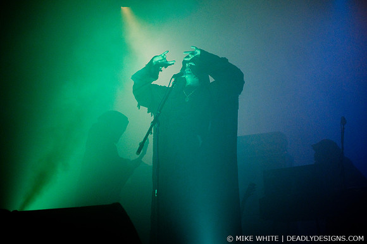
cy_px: 122
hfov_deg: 43.7
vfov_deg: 29.8
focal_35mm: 45
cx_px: 184
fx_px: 458
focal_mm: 30
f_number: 1.4
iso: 1000
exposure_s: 1/125
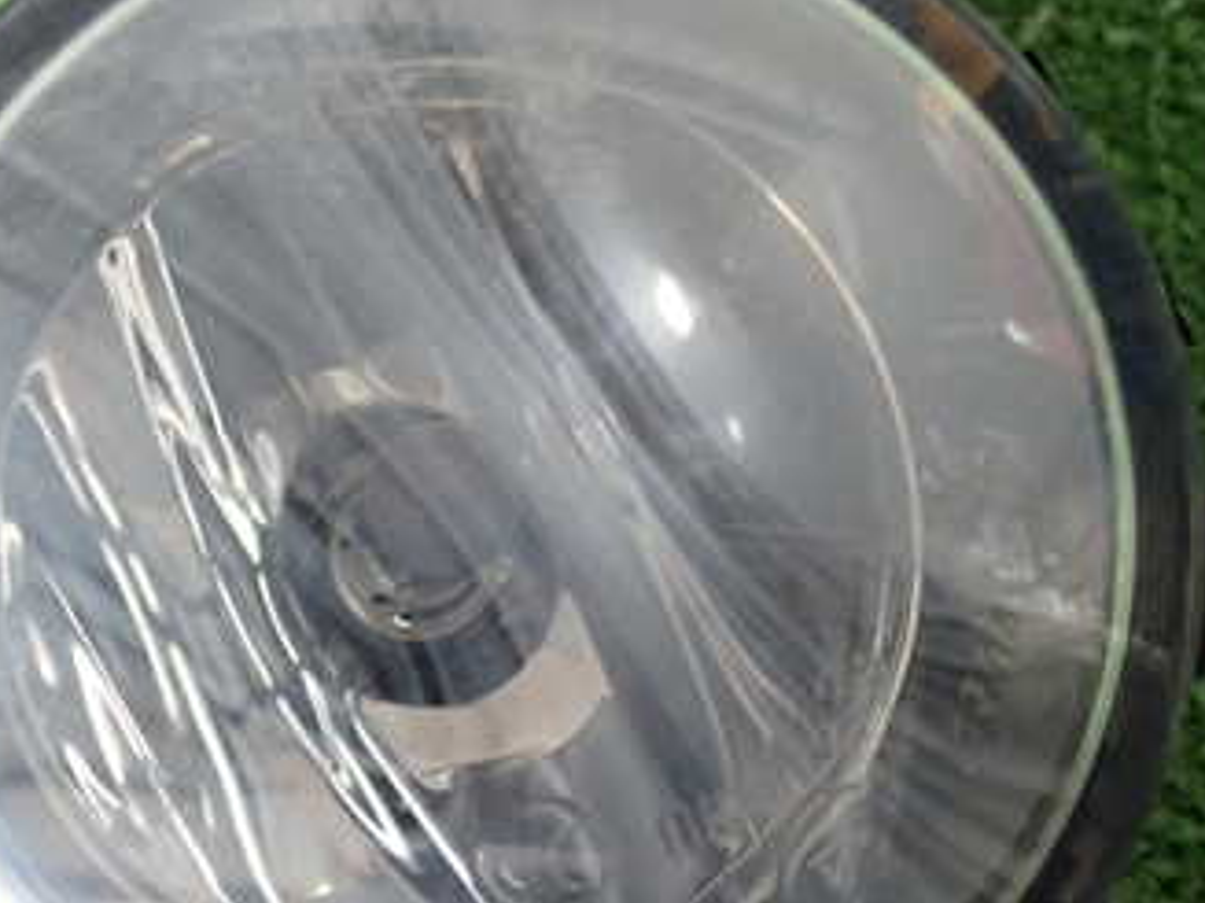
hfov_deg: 29.3
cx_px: 468
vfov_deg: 22.2
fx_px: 2297
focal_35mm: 66
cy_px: 439
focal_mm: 6.37
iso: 320
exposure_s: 1/40
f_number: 2.5
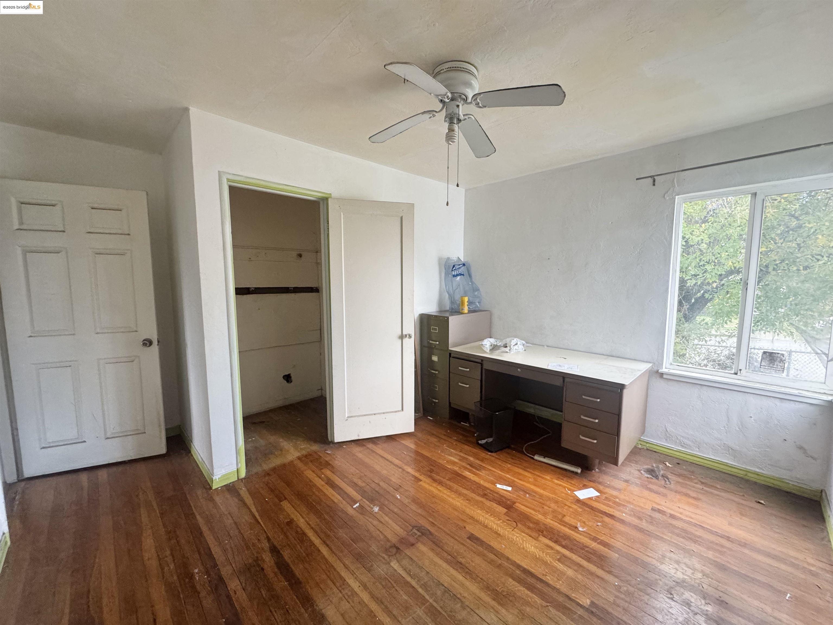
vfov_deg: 85.7
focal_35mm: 14
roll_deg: -0.5
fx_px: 337
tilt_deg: -6.8
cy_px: 312
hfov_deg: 102.1
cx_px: 416
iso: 250
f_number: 2.2
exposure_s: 1/99
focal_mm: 2.22
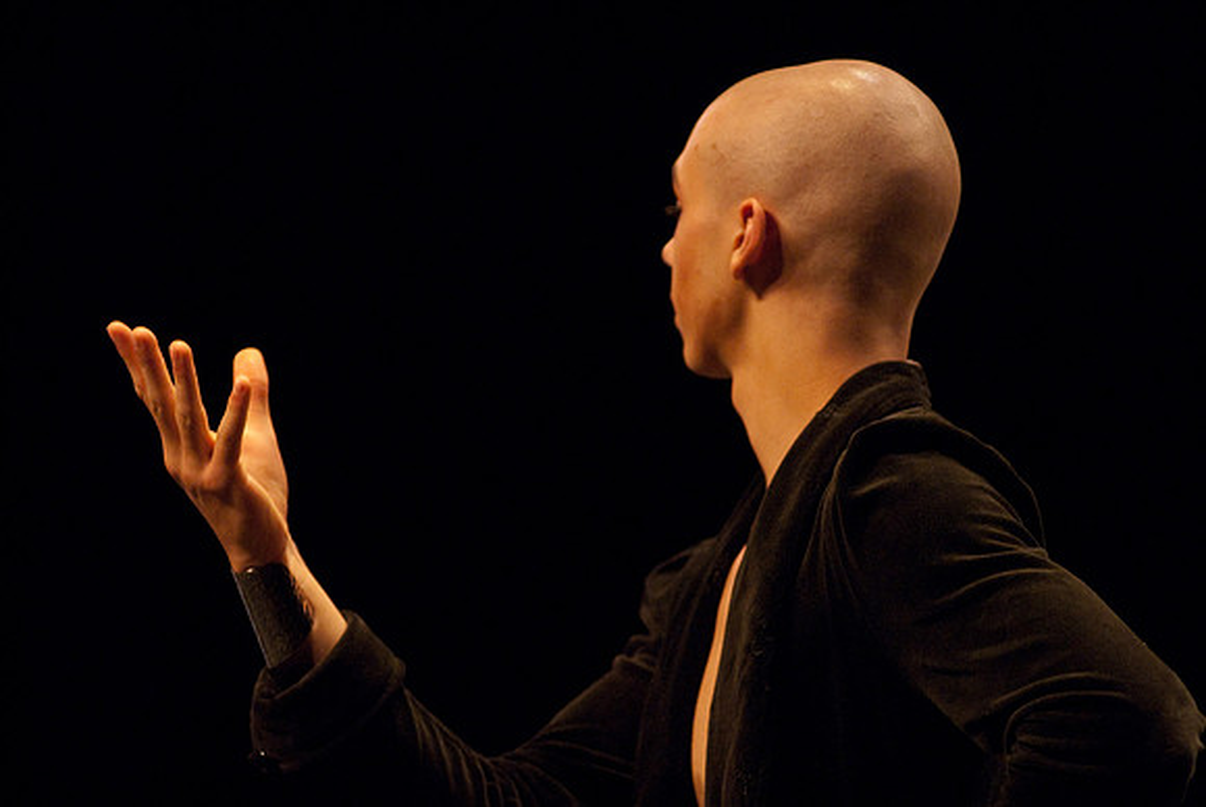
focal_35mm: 278
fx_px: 9305
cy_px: 404
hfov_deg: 7.4
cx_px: 603
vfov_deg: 5.0
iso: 1250
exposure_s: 1/160
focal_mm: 185
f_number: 2.8
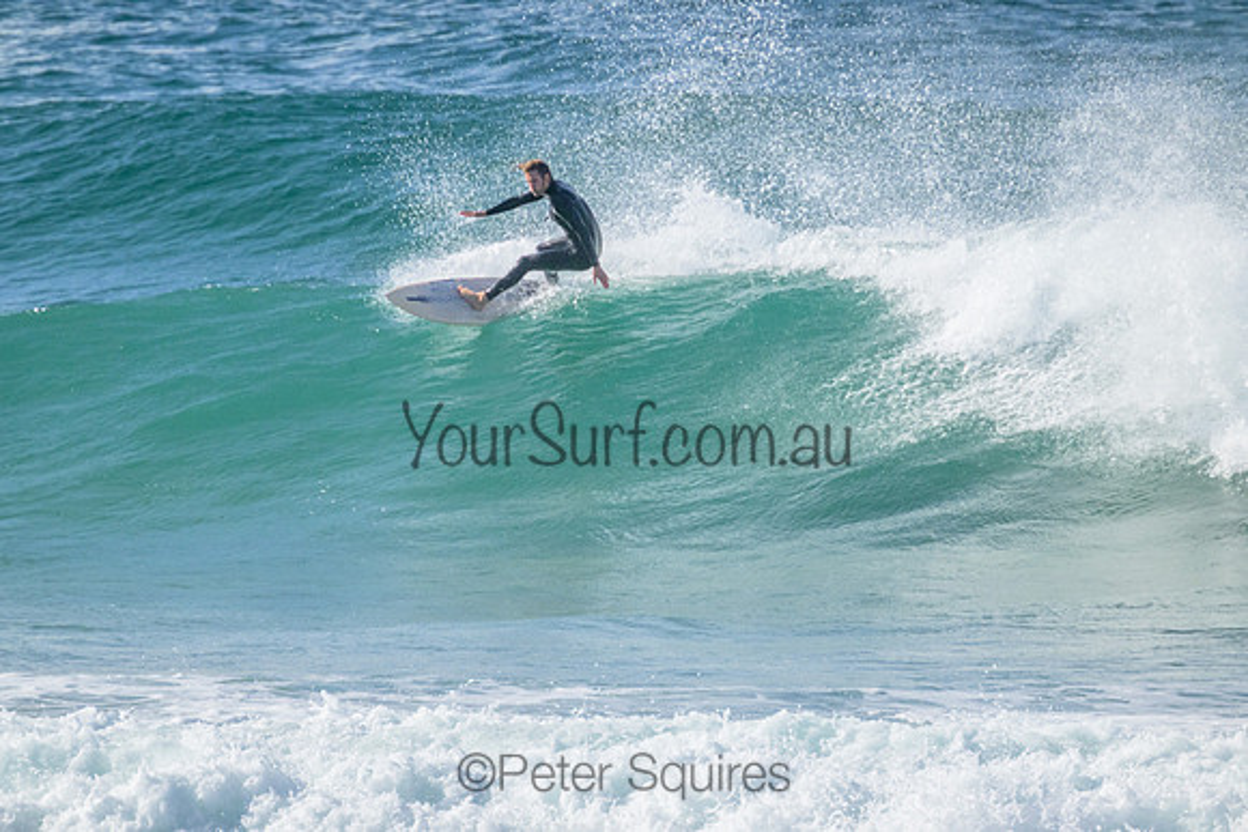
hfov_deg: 2.6
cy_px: 416
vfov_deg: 1.7
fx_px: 27739
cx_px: 624
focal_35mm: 800
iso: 2500
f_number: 11
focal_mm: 800
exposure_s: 1/1600
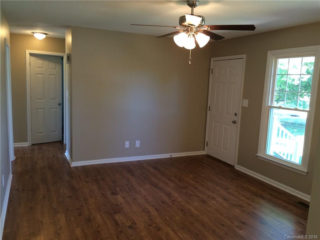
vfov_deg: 48.2
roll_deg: -1.8
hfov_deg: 61.7
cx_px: 160
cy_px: 120
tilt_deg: -11.2
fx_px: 268
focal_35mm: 29
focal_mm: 4.15
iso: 80
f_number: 2.2
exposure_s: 1/30
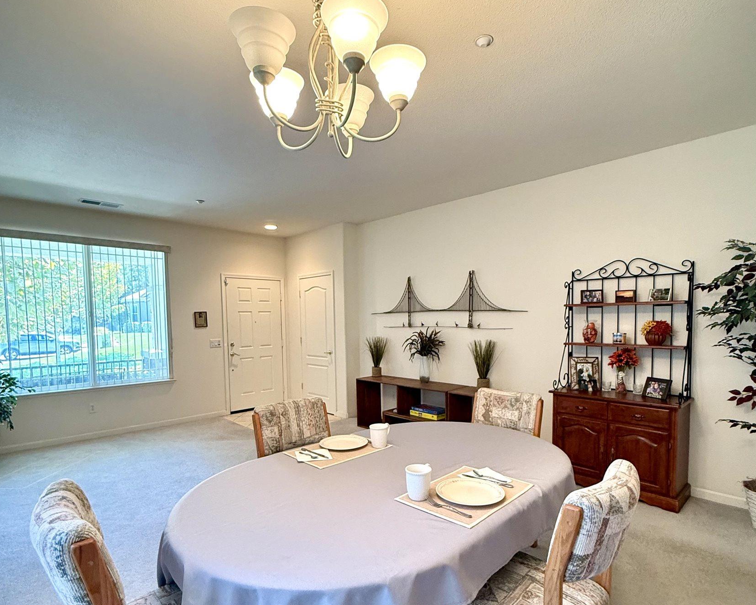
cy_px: 347
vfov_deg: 70.5
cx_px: 387
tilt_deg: -4.2
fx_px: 425
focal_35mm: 19
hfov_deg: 83.3
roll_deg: -0.2
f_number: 2.2
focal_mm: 2.22
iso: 400
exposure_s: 1/60
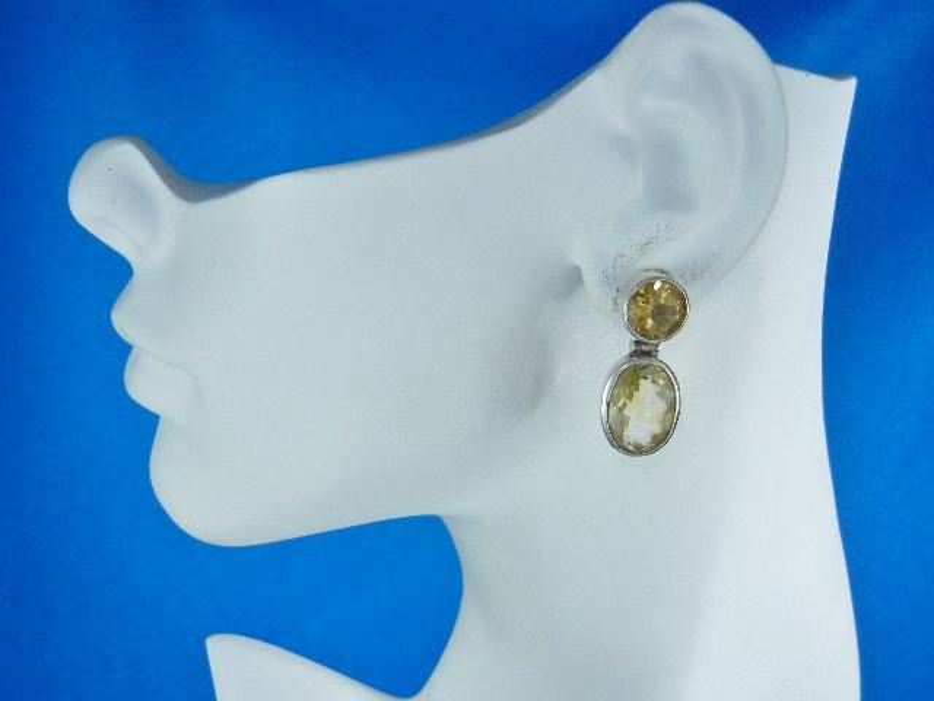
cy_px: 350
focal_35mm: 59
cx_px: 467
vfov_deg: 24.8
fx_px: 1592
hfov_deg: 32.7
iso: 160
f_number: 4
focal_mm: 10.6
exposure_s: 1/39.7
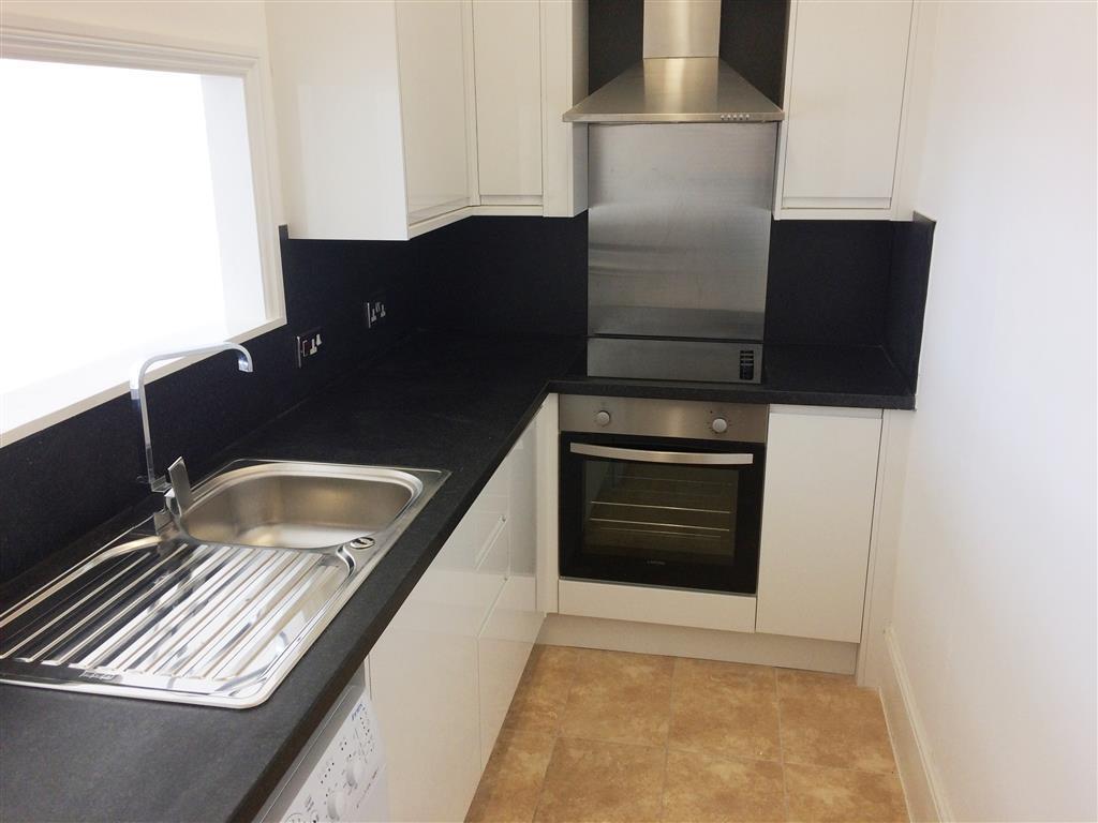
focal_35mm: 29
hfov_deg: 61.7
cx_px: 549
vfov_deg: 48.2
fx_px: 920
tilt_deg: -17.4
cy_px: 412
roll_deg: +1.3
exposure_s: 1/100
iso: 64
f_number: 2.2
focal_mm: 4.15
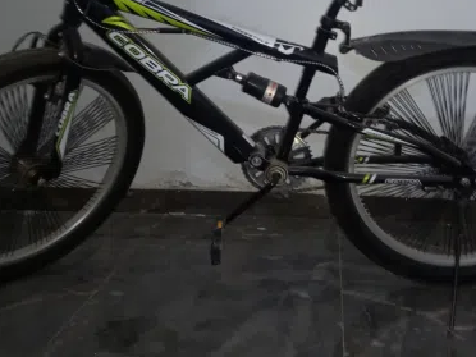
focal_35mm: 43
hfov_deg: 43.7
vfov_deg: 33.0
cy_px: 91
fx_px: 591
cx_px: 283
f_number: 2
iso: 320
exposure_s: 1/33.3
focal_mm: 4.6
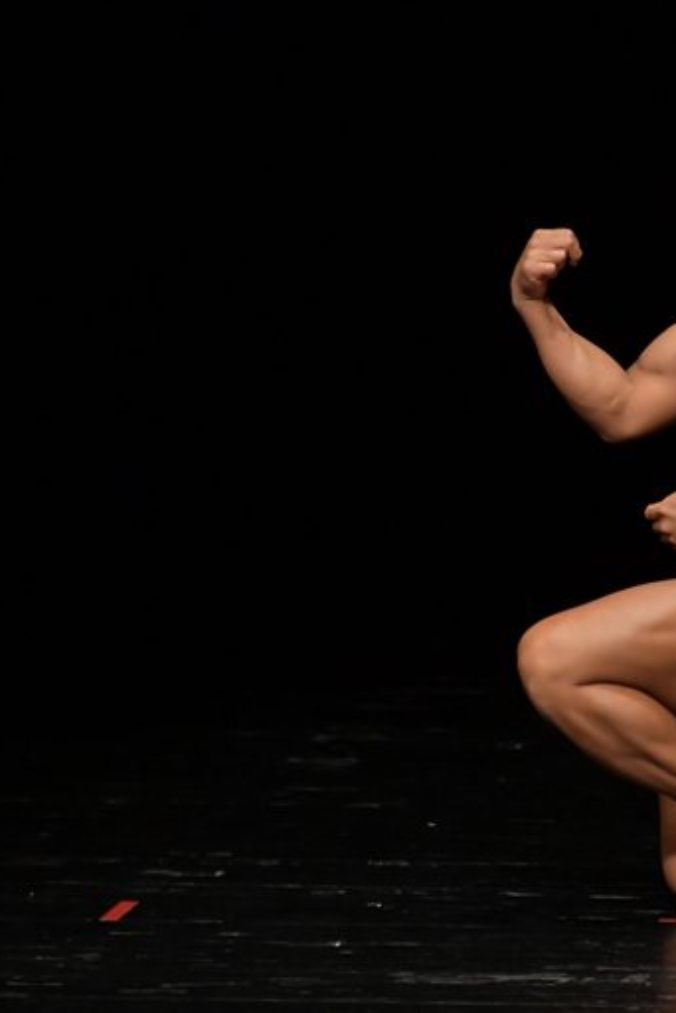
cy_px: 506
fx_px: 19124
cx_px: 754
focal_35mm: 679
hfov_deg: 2.0
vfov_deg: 3.0
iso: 3200
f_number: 5.6
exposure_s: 1/400
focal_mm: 300
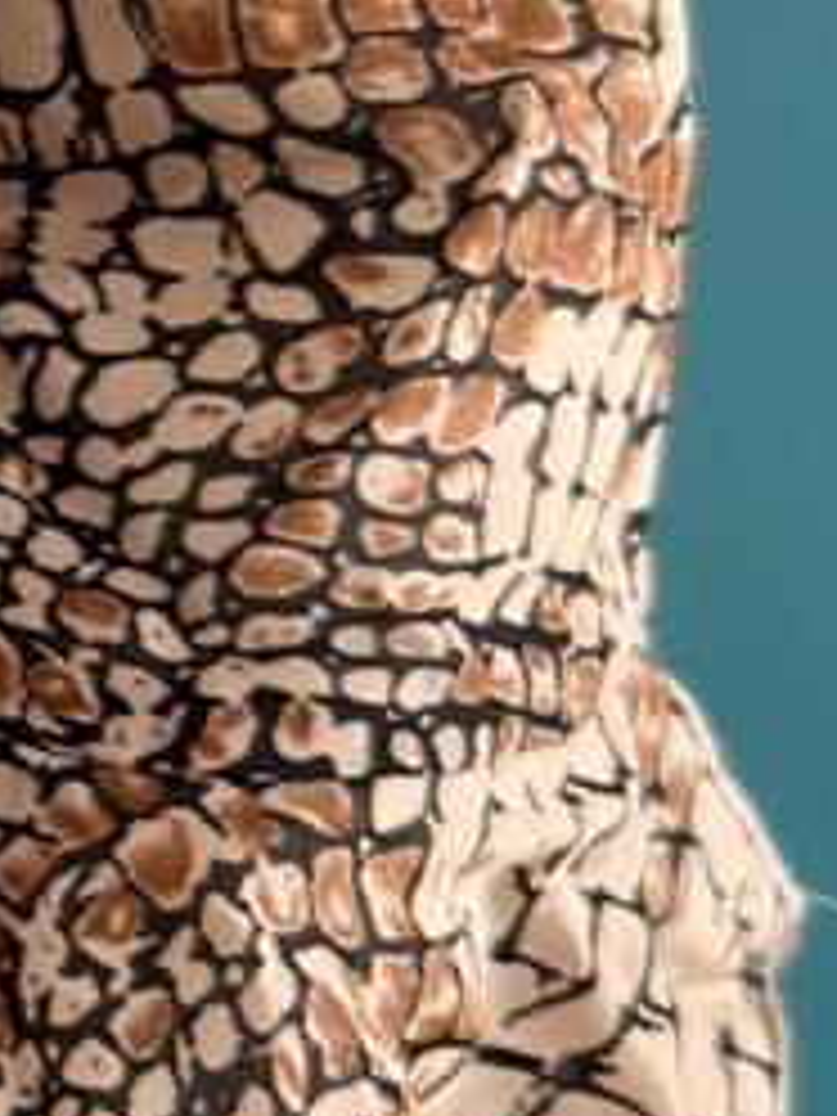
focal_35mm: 181
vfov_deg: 10.9
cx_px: -1557
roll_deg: -1.1
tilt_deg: -19.4
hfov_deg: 7.4
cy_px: 284
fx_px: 5835
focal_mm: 6.76
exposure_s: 1/121
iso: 80
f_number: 1.78
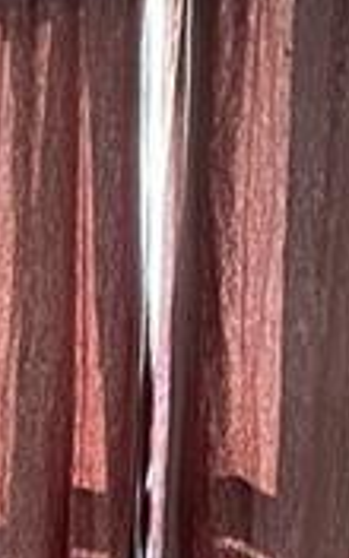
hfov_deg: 6.5
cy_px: 1030
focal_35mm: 188
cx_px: -584
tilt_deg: -9.7
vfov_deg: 10.4
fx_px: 2861
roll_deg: +1.3
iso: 400
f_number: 1.6
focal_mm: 4.2
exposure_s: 1/60
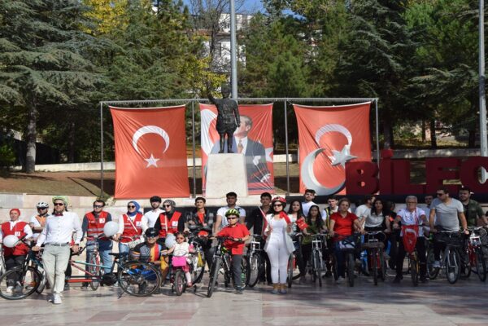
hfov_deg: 31.9
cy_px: 163
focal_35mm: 63
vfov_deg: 21.6
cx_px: 244
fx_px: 854
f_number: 11
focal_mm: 42
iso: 200
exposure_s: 1/500
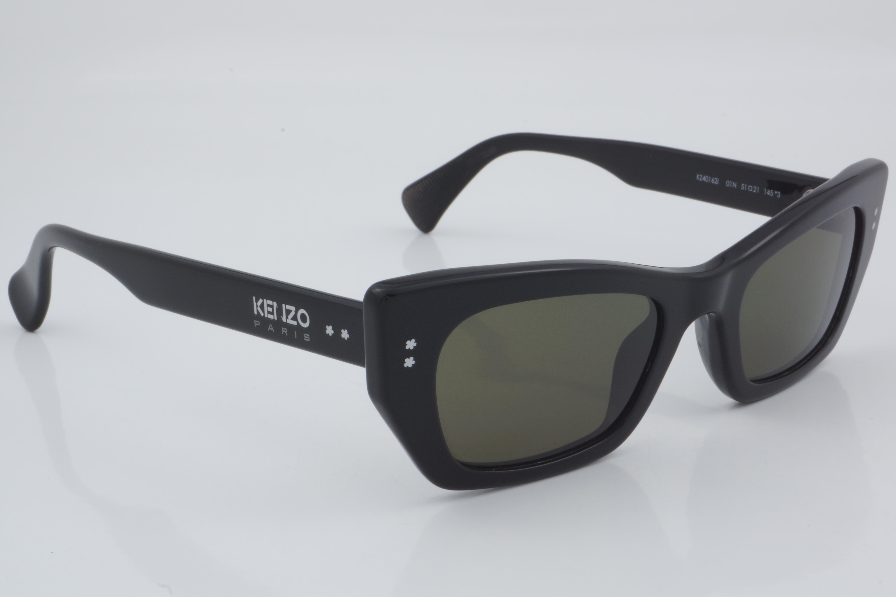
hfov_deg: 27.0
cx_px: 448
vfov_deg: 18.2
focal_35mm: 75
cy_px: 298
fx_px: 1867
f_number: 32
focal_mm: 50
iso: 100
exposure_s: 1/3
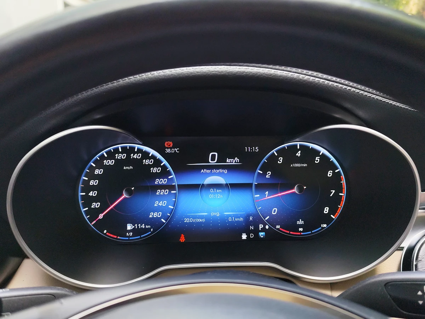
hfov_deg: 60.0
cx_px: 212
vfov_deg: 46.8
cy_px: 160
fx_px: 368
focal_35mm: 30
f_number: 1.65
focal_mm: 6.19
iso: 100
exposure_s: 1/100
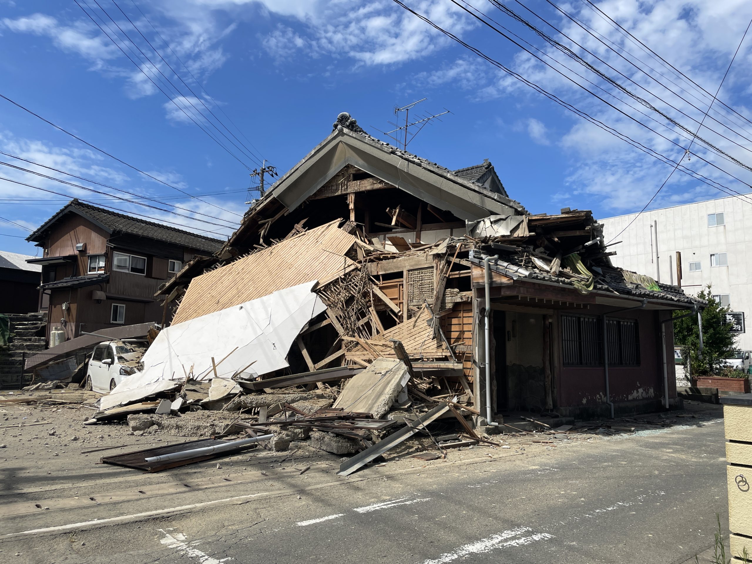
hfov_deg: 67.3
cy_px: 282
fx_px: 565
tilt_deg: +7.1
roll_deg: -1.5
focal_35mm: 26
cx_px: 376
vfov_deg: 53.1
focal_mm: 4.2
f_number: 1.6
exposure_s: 1/5051
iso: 32
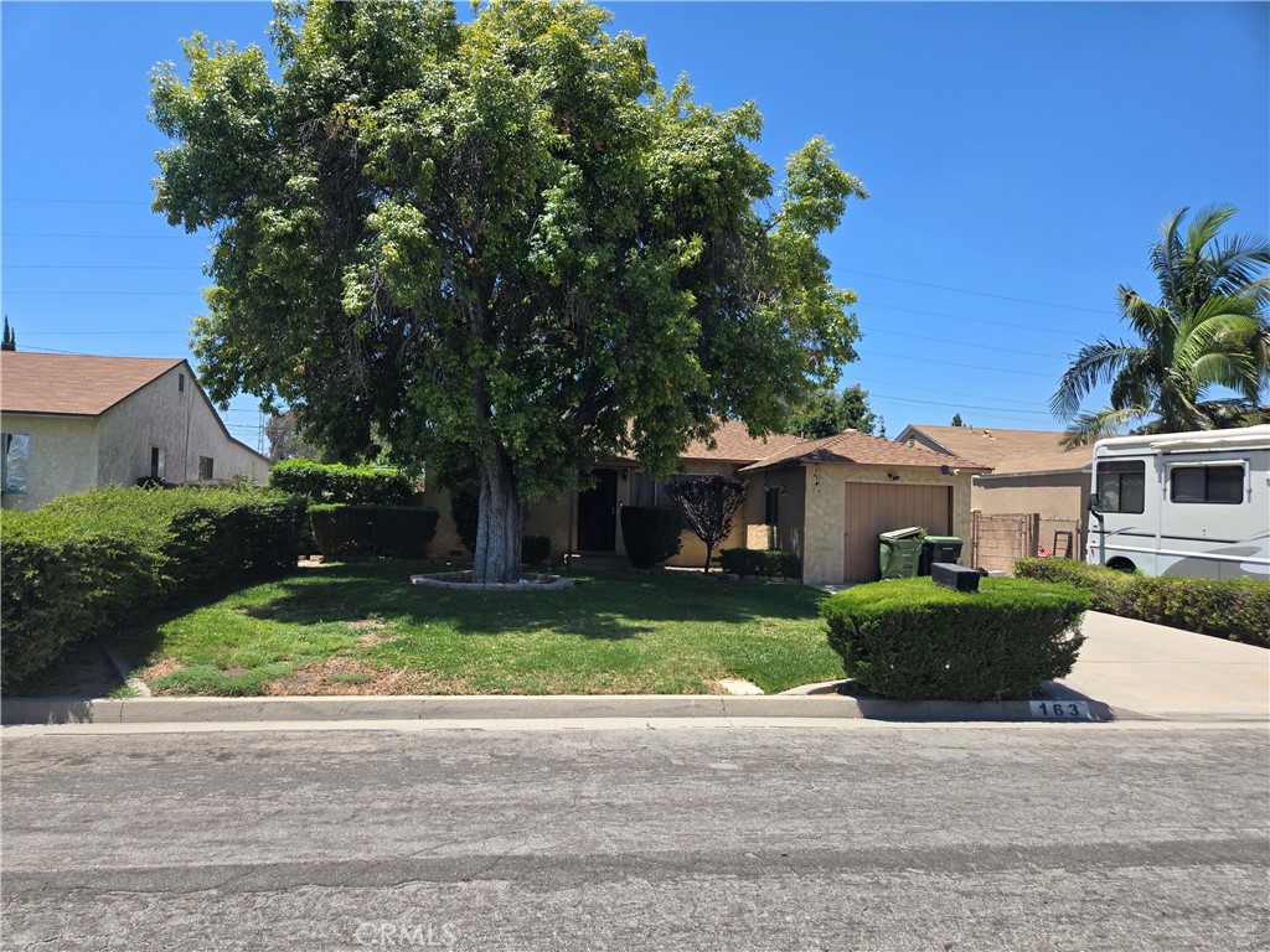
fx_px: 844
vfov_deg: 58.9
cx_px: 635
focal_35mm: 23
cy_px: 476
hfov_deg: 73.9
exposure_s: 1/1304
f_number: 1.8
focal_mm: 5.4
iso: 25
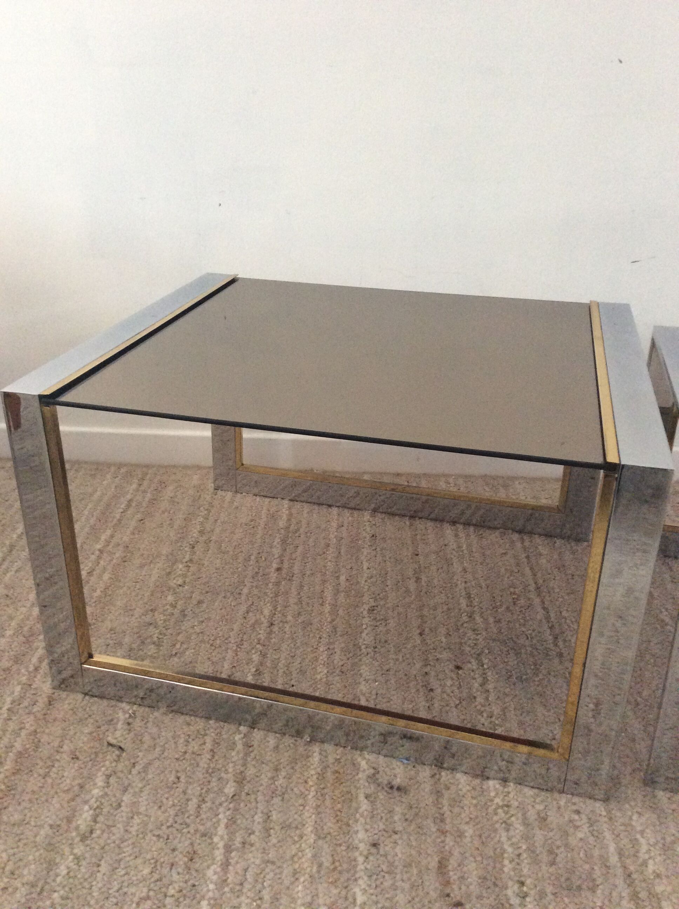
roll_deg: -0.7
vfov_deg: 56.9
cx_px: 340
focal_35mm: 32
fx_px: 839
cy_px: 454
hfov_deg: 44.1
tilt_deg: -25.9
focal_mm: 3.3
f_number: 2.4
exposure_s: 1/25
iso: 250
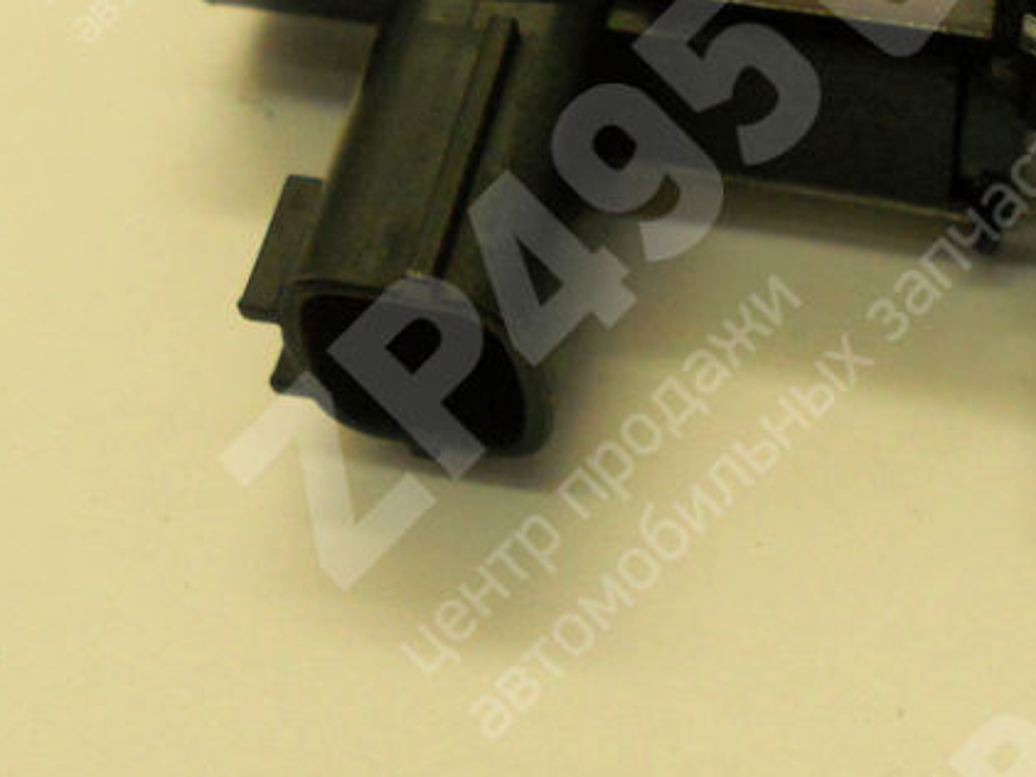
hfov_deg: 25.5
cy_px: 192
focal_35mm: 76
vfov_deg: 19.3
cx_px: 687
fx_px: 2275
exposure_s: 1/125
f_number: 3.5
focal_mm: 5.8
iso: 400
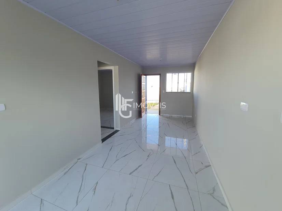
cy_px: 106
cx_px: 141
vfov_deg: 89.9
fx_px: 106
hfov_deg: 106.2
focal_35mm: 13
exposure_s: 1/120
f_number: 2.2
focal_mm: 1.74
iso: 80
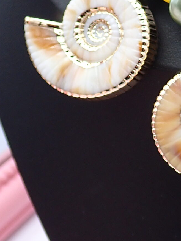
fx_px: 732
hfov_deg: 13.6
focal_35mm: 105
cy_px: 79
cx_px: 234
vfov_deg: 18.7
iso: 125
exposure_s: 1/80
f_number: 2.5
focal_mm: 6.37
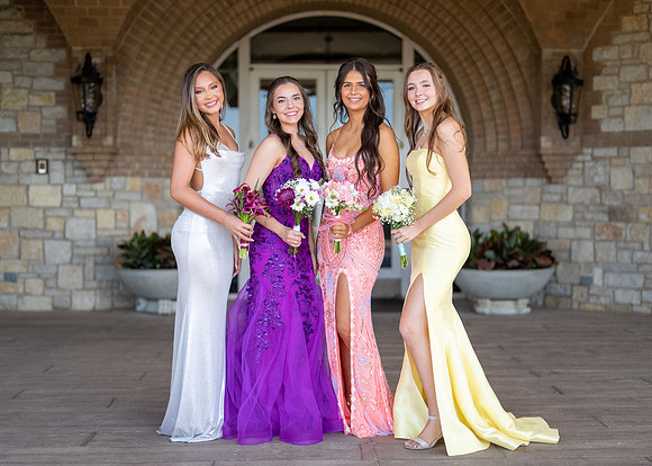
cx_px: 334
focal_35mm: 57
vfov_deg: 24.7
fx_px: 1062
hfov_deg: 34.1
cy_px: 245
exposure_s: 1/1250
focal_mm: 50
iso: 160
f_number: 1.4
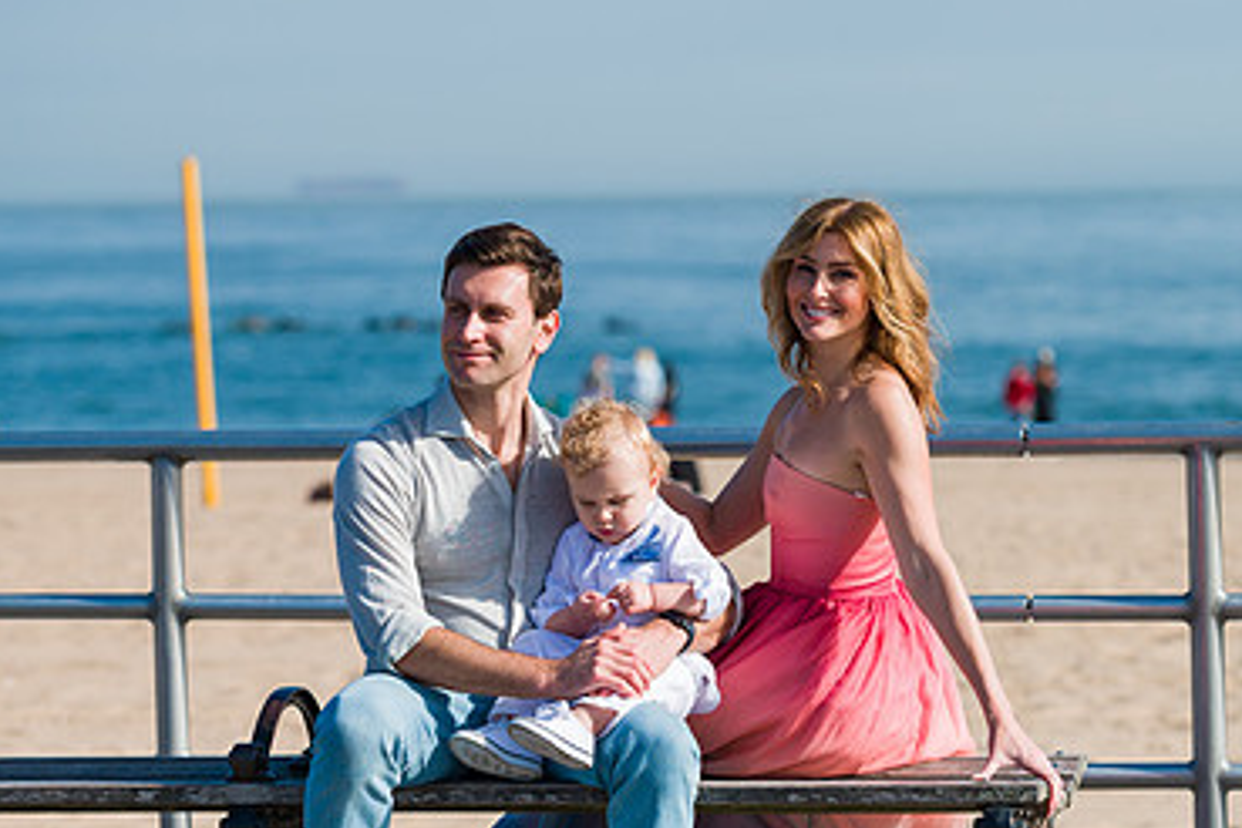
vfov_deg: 7.8
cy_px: 525
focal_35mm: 176
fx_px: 6072
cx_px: 720
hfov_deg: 11.7
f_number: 4
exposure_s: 1/3200
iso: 200
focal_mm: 112
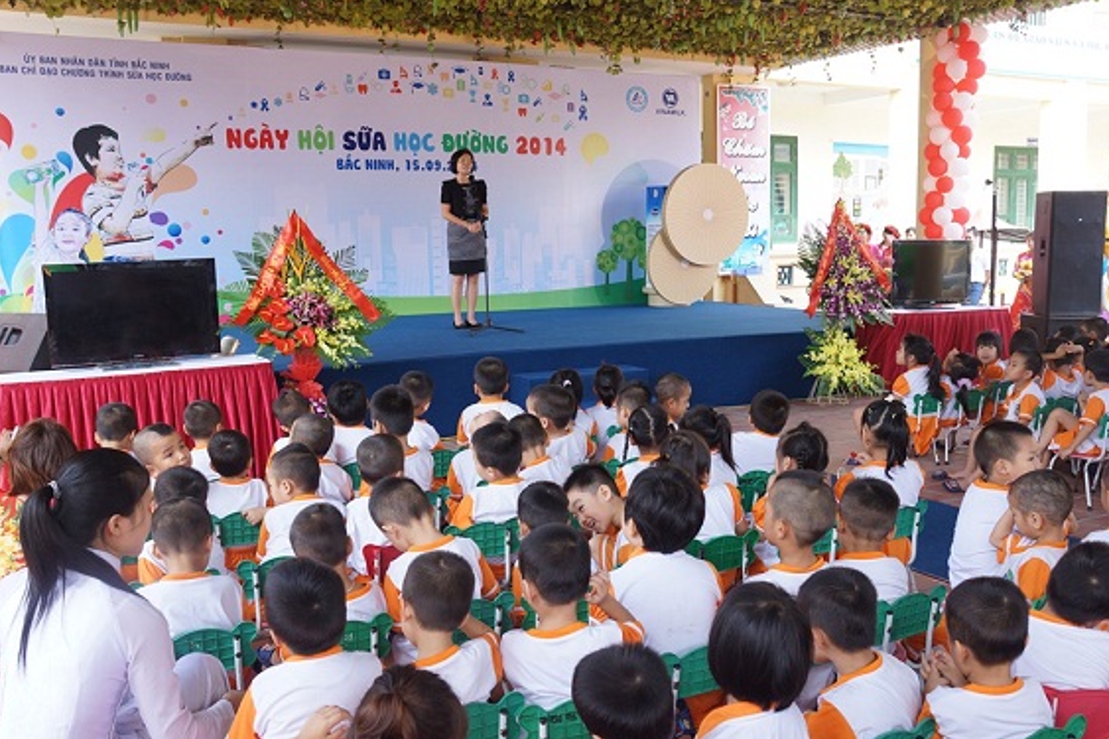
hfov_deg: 58.7
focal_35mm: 32
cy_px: 374
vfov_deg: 41.1
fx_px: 985
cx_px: 555
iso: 200
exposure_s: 1/125
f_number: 4
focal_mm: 20
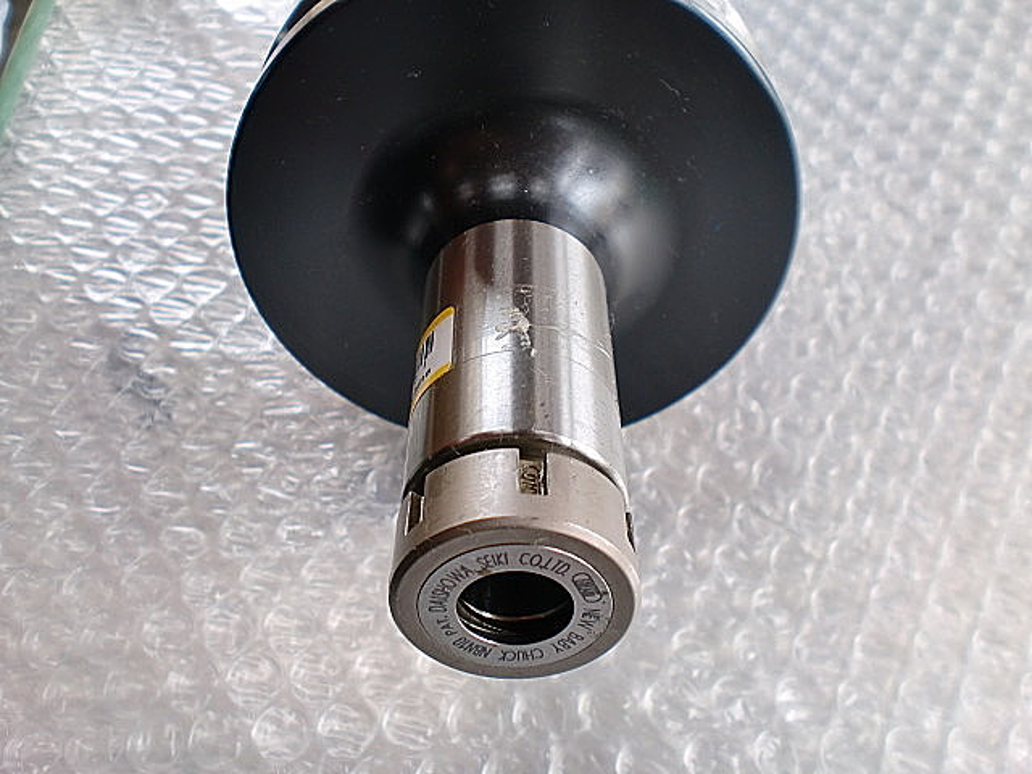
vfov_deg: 40.7
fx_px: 1043
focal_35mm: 35
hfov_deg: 52.6
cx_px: 516
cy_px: 387
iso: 64
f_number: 3.1
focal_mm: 6.3
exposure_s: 1/60
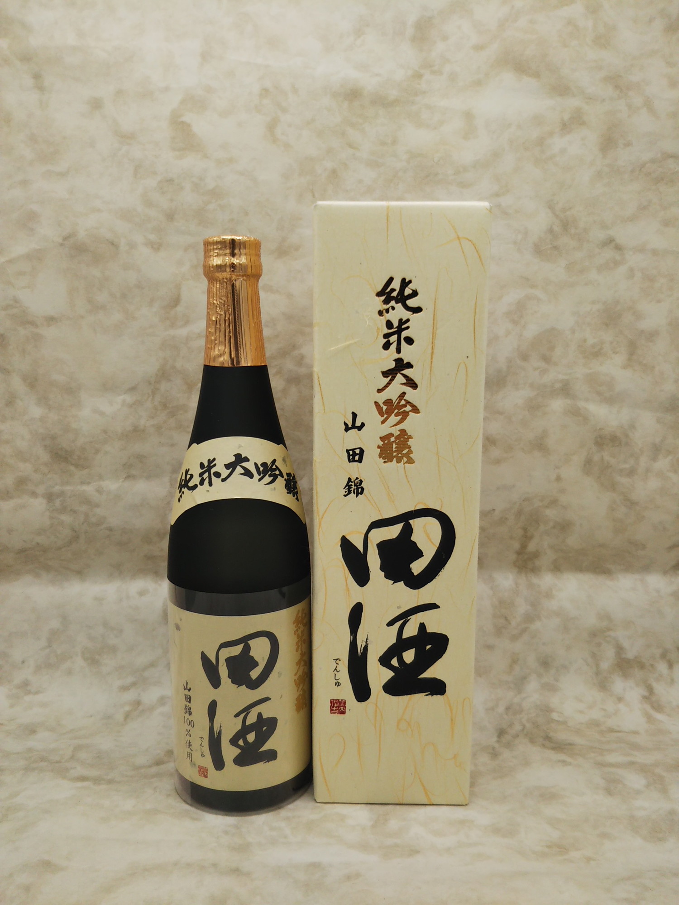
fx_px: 785
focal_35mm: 30
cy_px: 452
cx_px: 340
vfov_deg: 60.0
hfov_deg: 46.8
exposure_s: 1/389
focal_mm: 4
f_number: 2.2
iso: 20
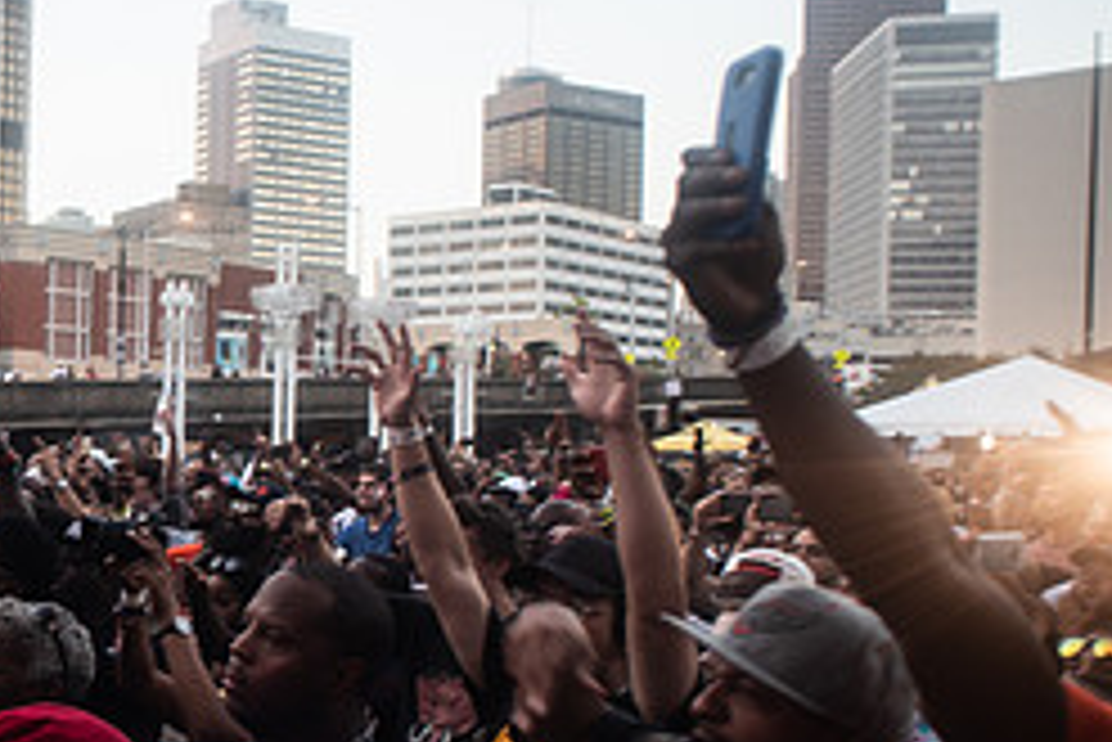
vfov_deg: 28.6
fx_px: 1453
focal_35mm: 47
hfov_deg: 36.1
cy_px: 443
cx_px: -86
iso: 250
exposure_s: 1/100
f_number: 3.5
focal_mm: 20
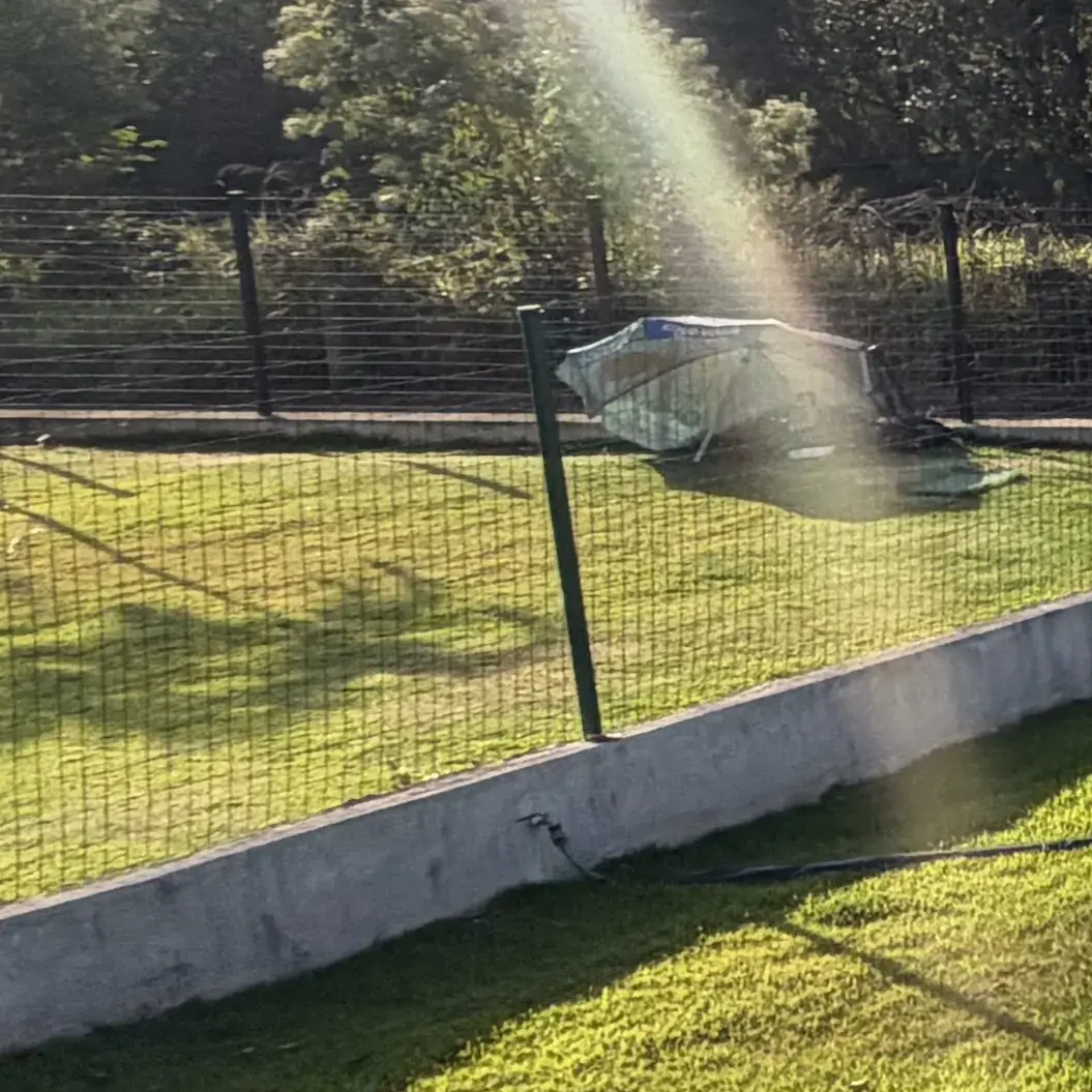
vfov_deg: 25.1
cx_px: 2894
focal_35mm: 67
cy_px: 148
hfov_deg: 13.4
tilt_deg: -8.5
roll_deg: -0.6
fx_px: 2391
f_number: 2.2
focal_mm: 2.22
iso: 40
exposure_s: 1/694
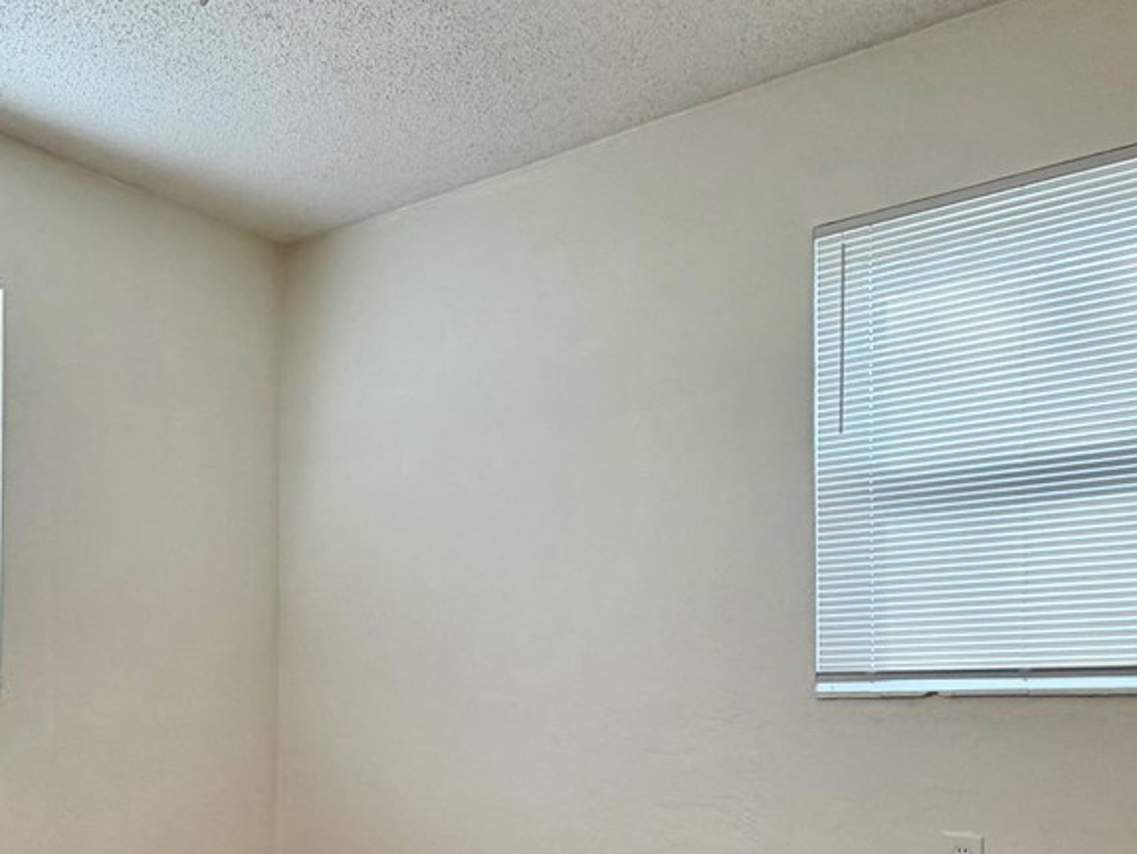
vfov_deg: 35.5
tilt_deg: +0.6
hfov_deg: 42.8
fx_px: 1282
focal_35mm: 39
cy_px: 703
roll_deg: +0.2
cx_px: 61
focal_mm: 2.22
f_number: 2.2
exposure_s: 1/120
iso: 64
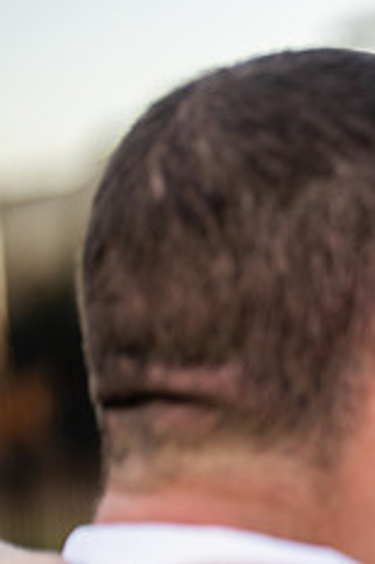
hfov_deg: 9.4
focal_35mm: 139
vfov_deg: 14.7
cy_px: 443
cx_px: 656
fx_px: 2175
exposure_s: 1/800
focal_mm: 50
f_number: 1.2
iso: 100
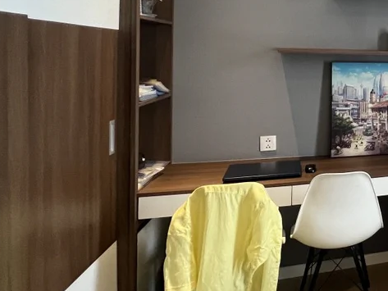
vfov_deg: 41.4
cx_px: 454
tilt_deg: -0.2
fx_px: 370
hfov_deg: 40.7
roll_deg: -0.6
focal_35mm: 33
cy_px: 65
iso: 250
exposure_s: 1/80
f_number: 1.8
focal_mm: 1.57
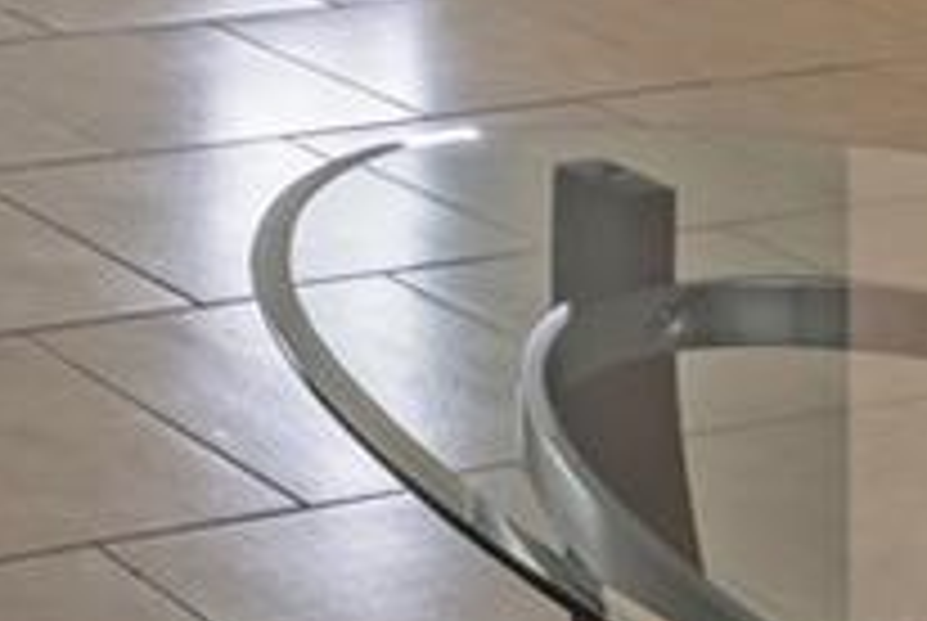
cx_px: -873
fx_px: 3297
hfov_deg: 13.8
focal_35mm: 128
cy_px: -945
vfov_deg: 9.4
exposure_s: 1/250
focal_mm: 11
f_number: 9
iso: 250
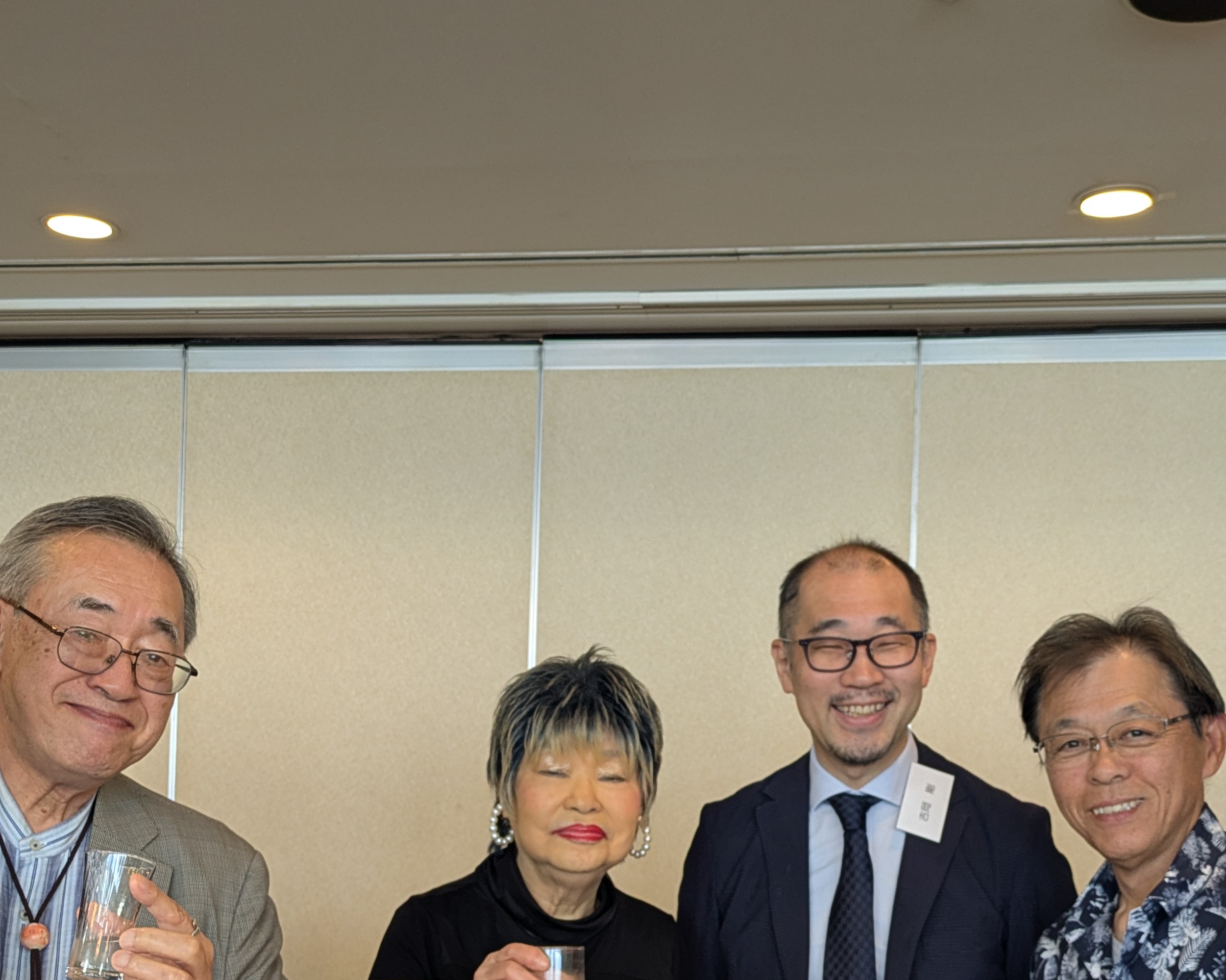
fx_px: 1705
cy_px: 831
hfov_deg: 39.5
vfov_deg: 31.0
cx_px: 642
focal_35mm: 47
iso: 93
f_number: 1.89
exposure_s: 1/50
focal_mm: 5.43
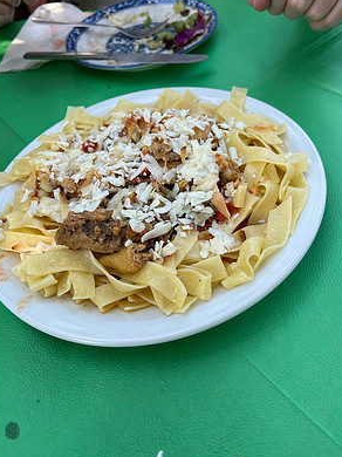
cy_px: 212
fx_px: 396
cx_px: 181
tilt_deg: -47.8
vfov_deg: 59.9
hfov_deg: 46.7
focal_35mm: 30
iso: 50
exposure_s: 1/628
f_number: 1.5
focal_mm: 5.7
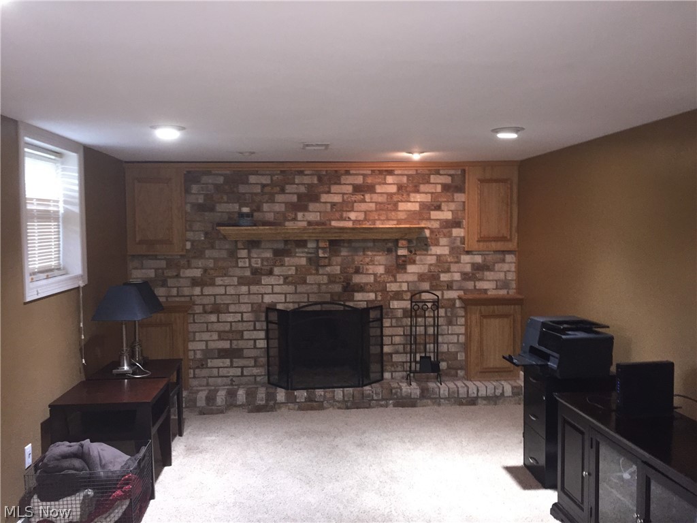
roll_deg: +0.3
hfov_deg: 61.7
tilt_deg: -3.6
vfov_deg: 48.2
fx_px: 584
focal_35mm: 29
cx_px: 348
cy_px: 262
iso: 160
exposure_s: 1/20
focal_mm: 4.15
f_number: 2.2
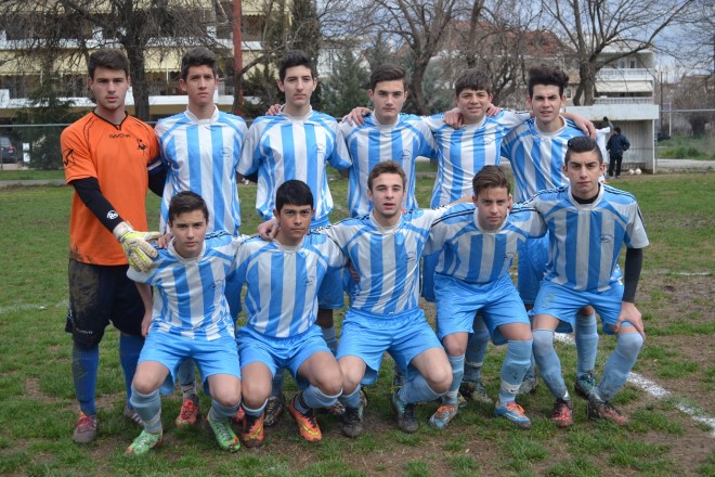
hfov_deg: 38.9
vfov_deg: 26.5
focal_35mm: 51
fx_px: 1013
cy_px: 238
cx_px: 358
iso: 400
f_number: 5
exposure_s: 1/1250
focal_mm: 34
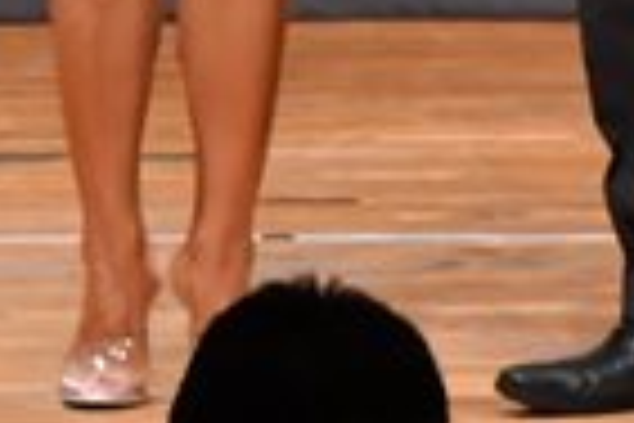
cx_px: 726
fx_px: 24759
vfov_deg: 1.0
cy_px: -558
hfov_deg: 1.5
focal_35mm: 1406
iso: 7200
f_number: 5.6
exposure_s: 1/400
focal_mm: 170
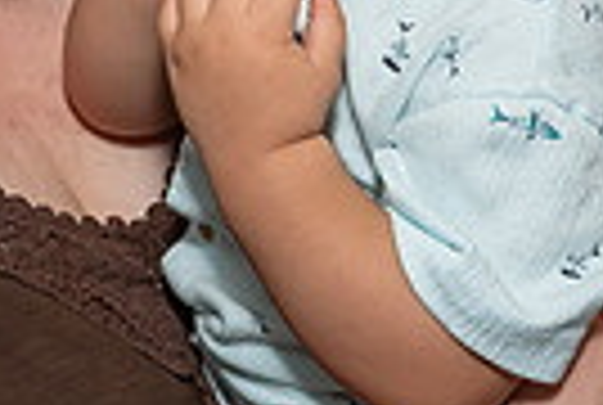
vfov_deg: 10.3
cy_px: -141
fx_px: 2199
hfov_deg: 15.6
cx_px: 363
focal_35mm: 131
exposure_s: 1/250
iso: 800
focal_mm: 18
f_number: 7.1
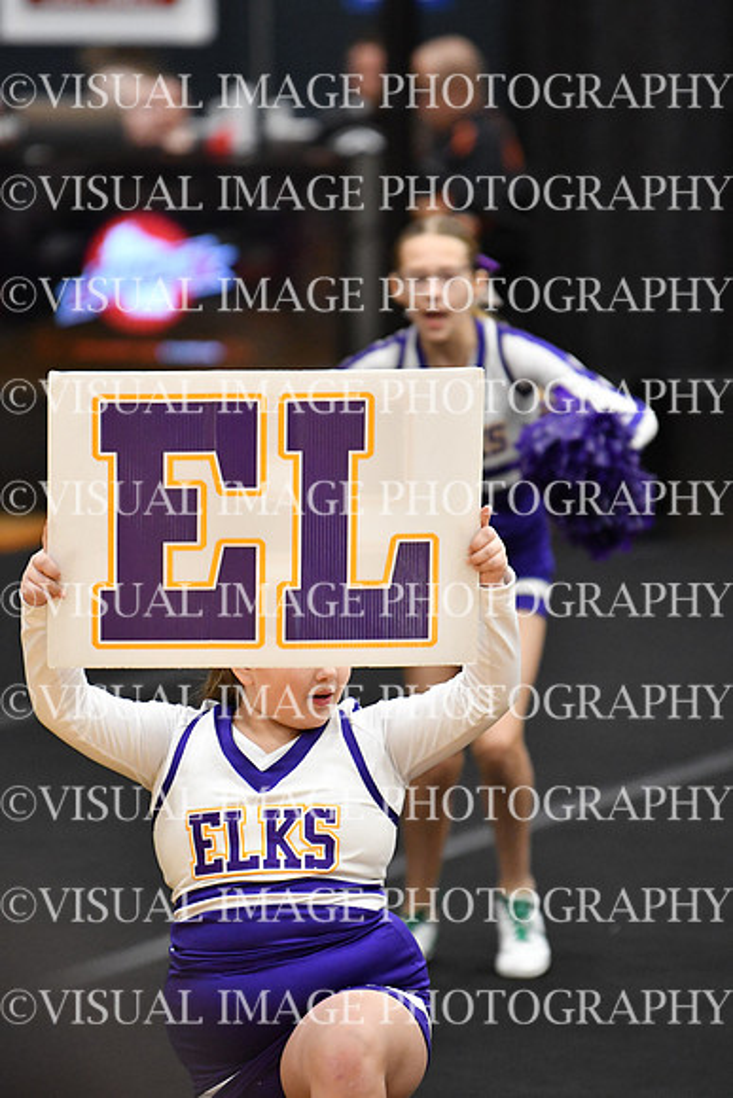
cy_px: 549
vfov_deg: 6.9
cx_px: 366
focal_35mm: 300
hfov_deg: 4.6
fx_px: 9156
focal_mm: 200
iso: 5000
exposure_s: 1/800
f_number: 2.8
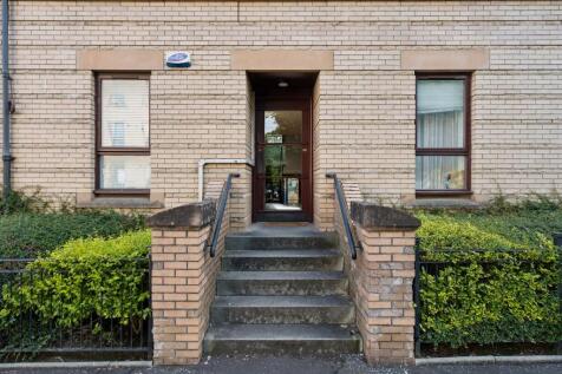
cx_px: 281
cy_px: 187
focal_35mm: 18
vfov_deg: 67.3
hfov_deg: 90.0
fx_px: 281
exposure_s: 1/1000
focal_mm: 18
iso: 800
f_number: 4
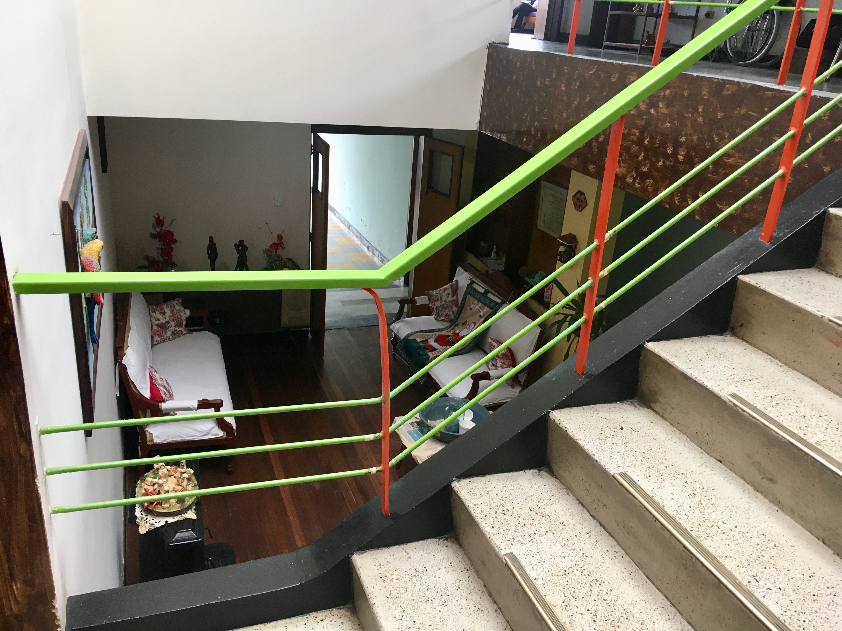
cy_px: 316
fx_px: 705
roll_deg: -8.0
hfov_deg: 61.7
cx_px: 421
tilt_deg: -22.2
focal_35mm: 29
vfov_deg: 48.2
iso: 40
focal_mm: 4.15
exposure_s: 1/30
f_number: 2.2
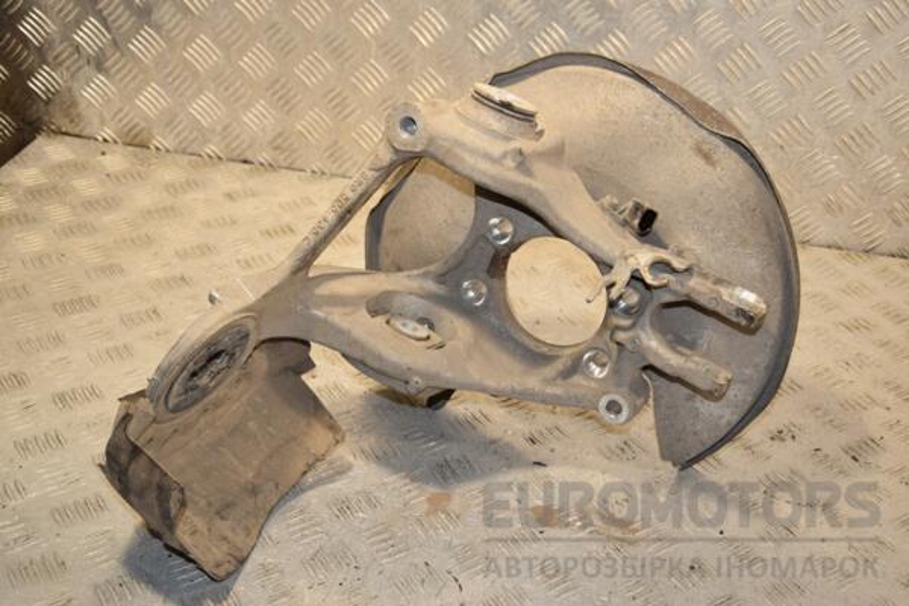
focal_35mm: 52
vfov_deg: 25.8
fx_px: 1326
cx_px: 454
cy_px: 303
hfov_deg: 37.9
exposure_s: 1/200
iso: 800
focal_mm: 35
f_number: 6.3
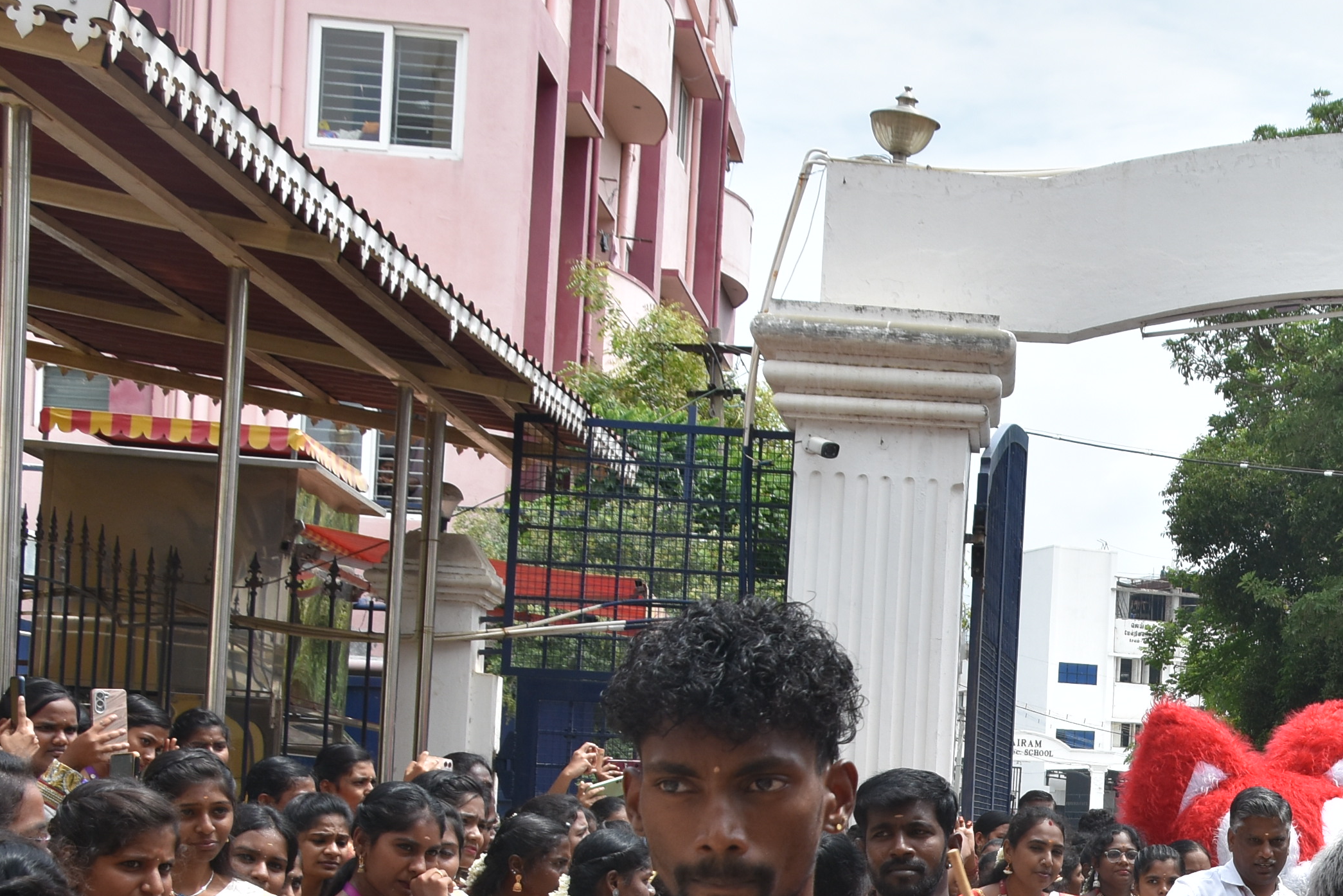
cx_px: 1410
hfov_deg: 26.6
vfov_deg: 18.9
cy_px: 808
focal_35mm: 71
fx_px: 2649
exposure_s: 1/500
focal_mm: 22
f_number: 8
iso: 220
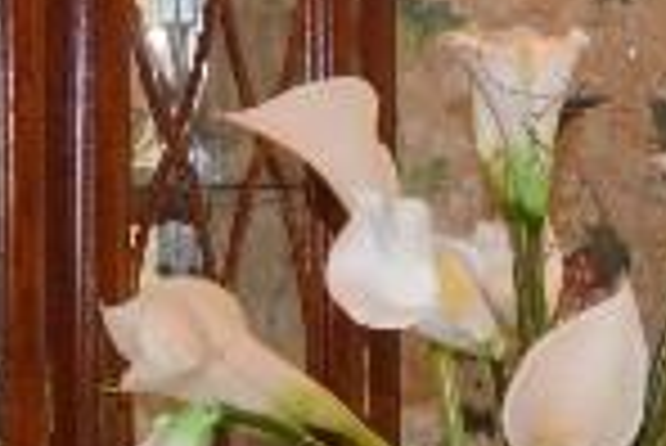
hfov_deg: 8.7
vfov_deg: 6.0
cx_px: 1125
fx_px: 4222
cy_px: 273
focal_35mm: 228
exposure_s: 1/125
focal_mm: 22
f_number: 4
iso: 400
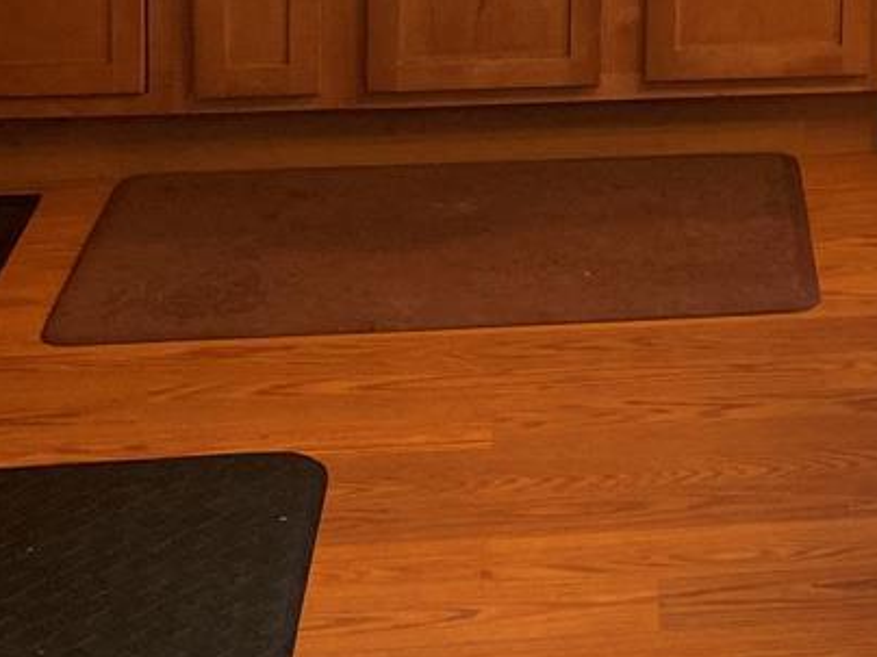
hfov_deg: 18.2
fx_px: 2610
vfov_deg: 13.1
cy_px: -479
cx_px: 1033
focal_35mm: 103
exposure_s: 1/60
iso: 100
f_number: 1.8
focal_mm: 4.25
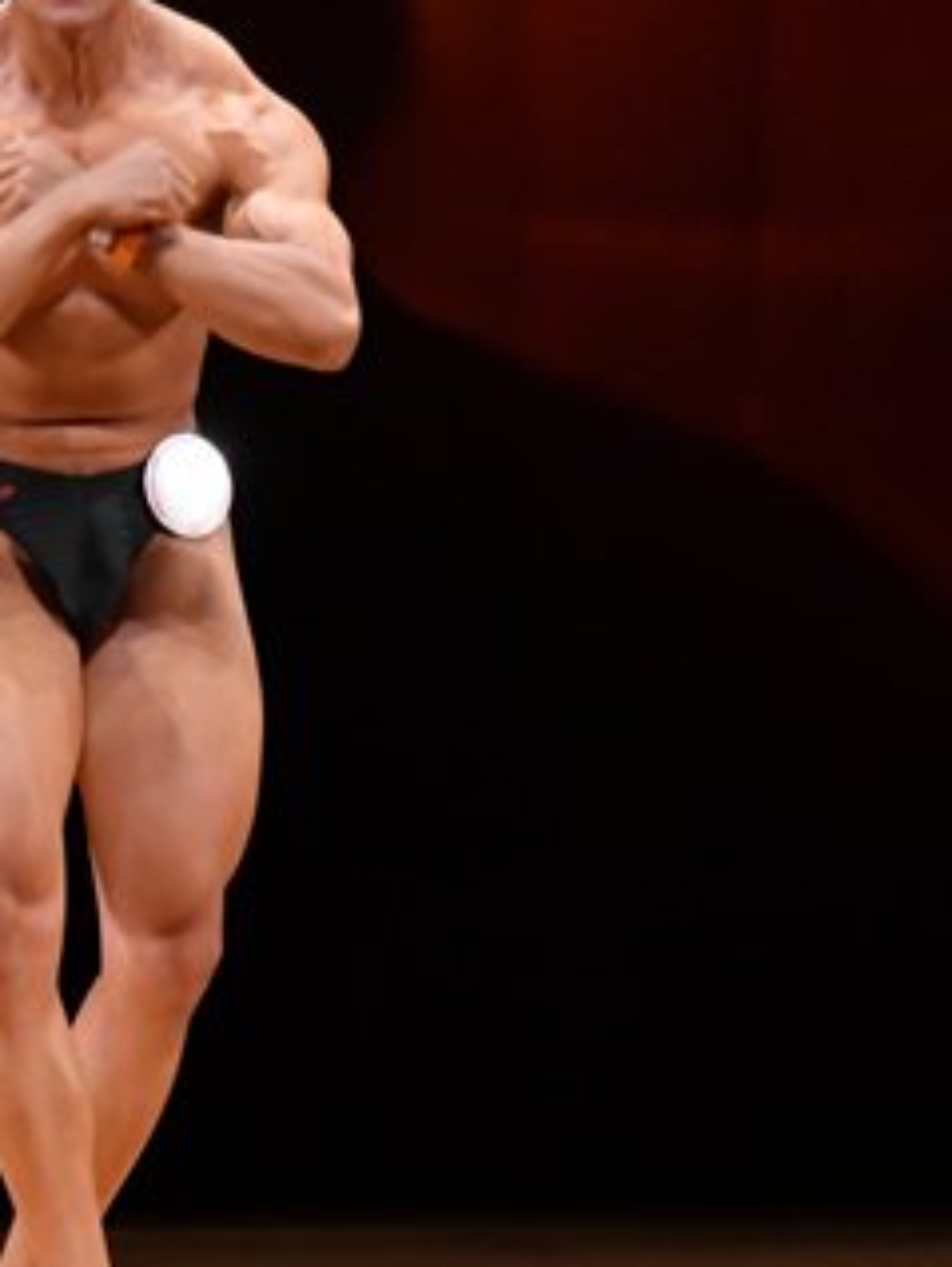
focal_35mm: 562
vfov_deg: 3.5
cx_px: 14
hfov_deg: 2.6
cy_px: 602
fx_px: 20580
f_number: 5.6
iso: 3200
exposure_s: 1/400
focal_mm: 160
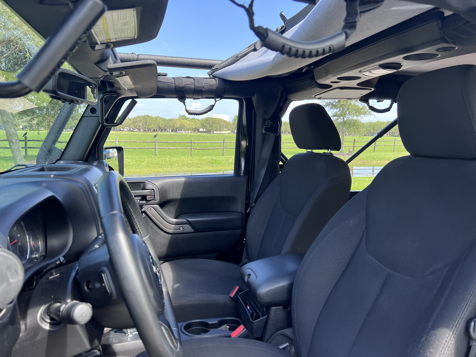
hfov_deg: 67.3
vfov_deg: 53.1
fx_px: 358
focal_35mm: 26
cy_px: 178
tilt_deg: -8.3
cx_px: 238
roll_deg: -1.6
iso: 50
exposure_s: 1/567
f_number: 1.5
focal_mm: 5.7
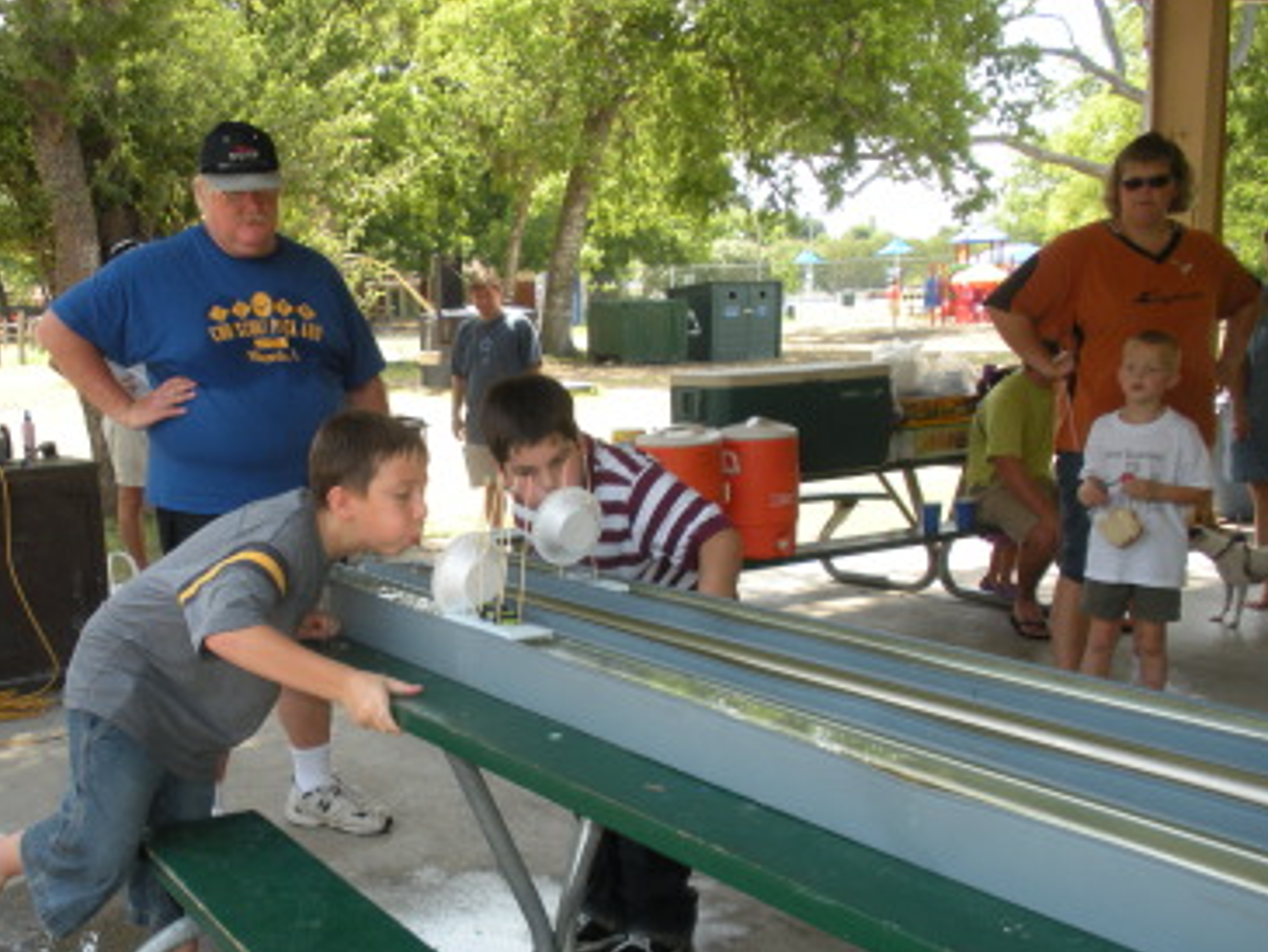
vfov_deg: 32.1
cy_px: 580
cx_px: 497
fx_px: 1649
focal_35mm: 45
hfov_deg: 41.8
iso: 88
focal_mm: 6.3
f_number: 3.5
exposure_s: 1/152
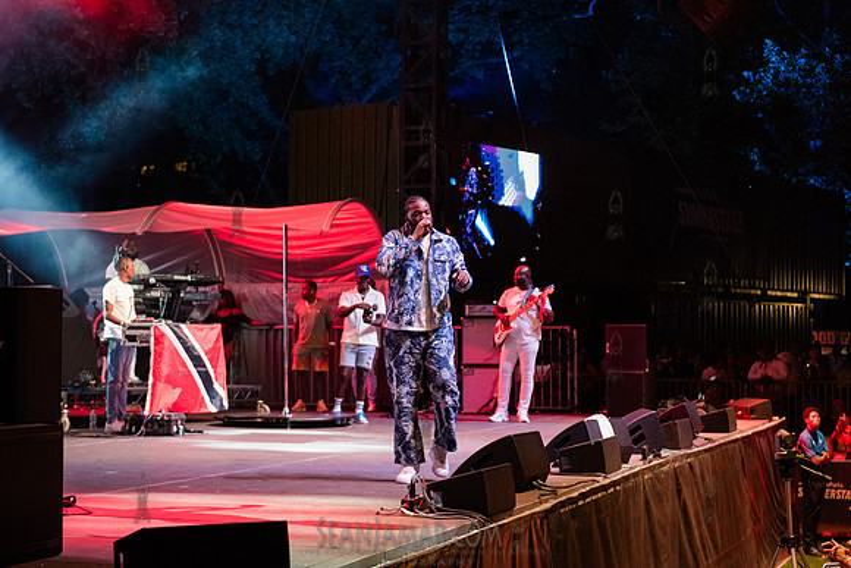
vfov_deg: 18.9
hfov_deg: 27.9
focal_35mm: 72
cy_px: 284
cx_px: 418
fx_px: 1710
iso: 6400
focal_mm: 70
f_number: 3.2
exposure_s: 1/250
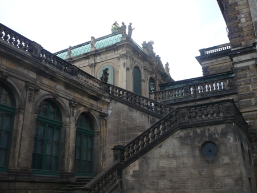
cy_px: 96
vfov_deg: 40.7
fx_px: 260
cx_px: 128
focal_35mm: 35
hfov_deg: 52.6
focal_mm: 5.8
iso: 100
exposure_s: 1/500
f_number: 2.8
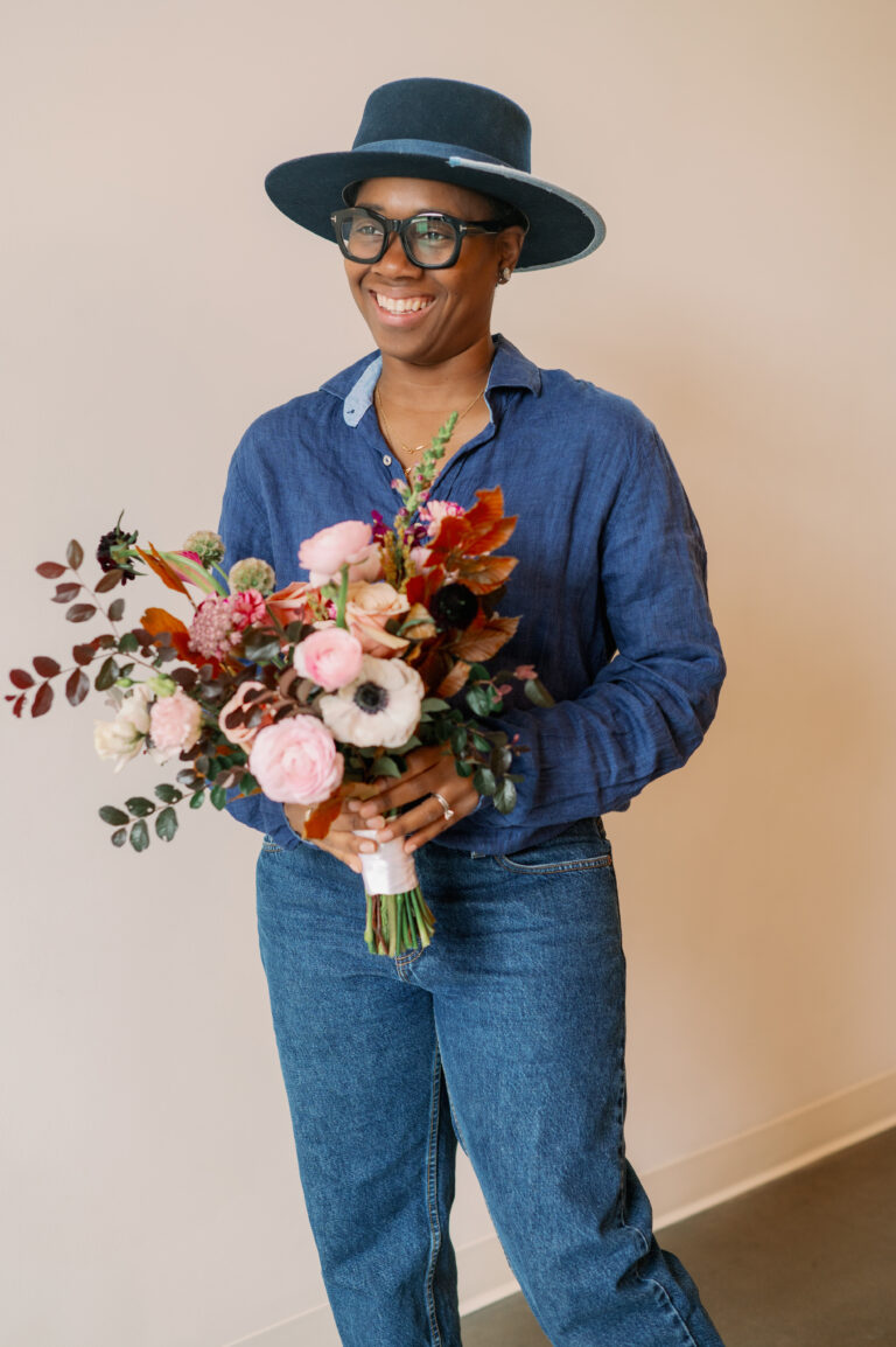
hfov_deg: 27.0
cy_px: 674
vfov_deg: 39.6
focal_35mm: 50
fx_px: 1869
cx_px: 448
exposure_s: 1/200
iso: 500
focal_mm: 50
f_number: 2.8
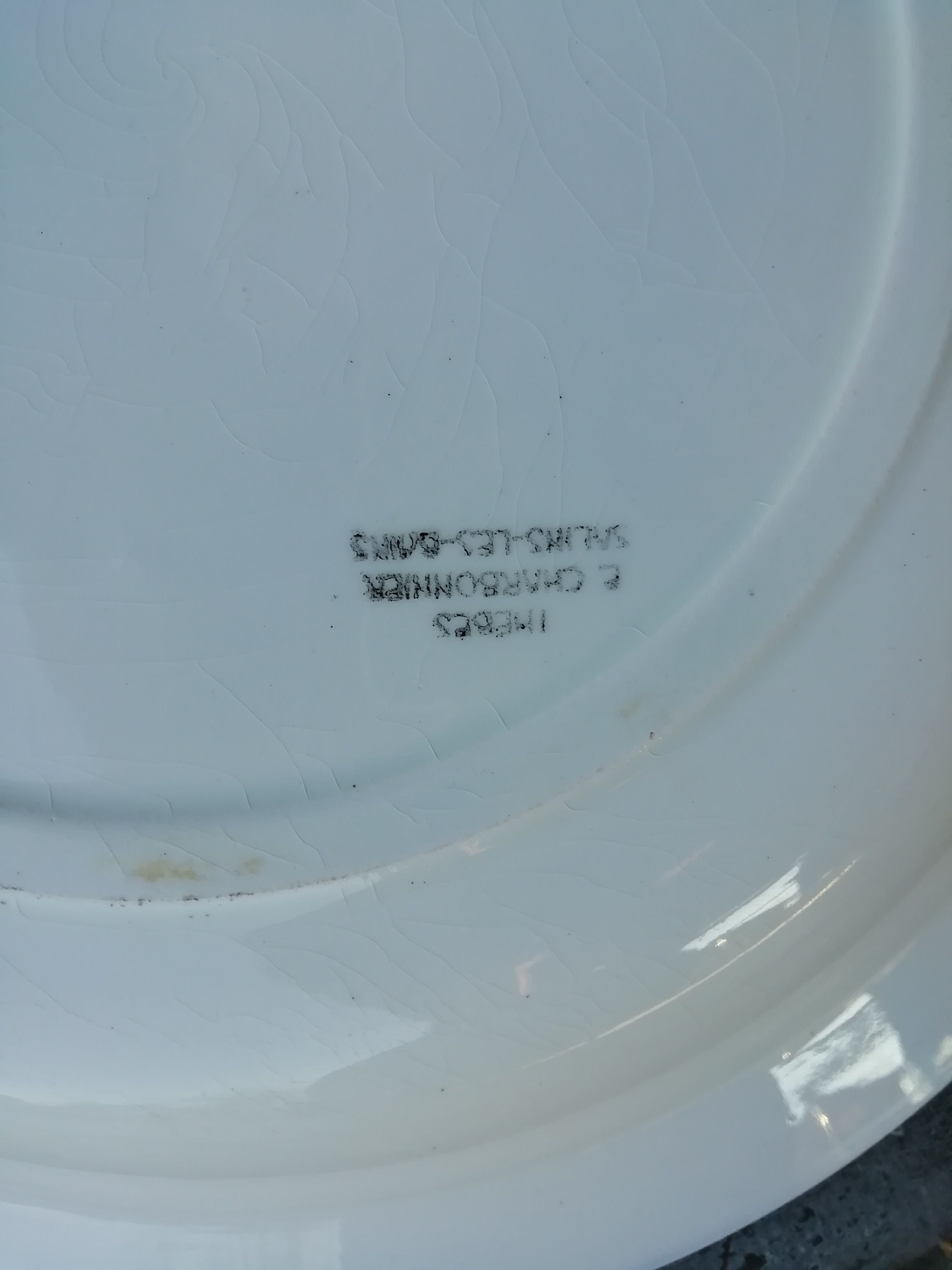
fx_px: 953
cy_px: 635
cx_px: 476
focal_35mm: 26
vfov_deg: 67.3
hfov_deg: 53.1
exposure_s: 1/145
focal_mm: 3.21
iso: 50
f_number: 2.2
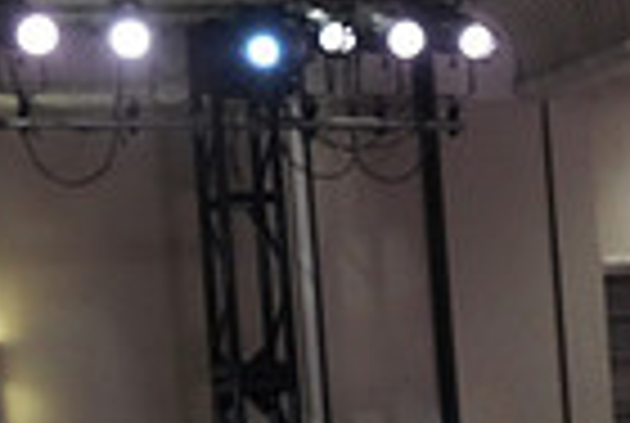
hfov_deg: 6.4
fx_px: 5577
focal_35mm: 318
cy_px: 821
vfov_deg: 4.3
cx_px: 1062
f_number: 5.6
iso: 5000
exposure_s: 1/320
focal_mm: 77
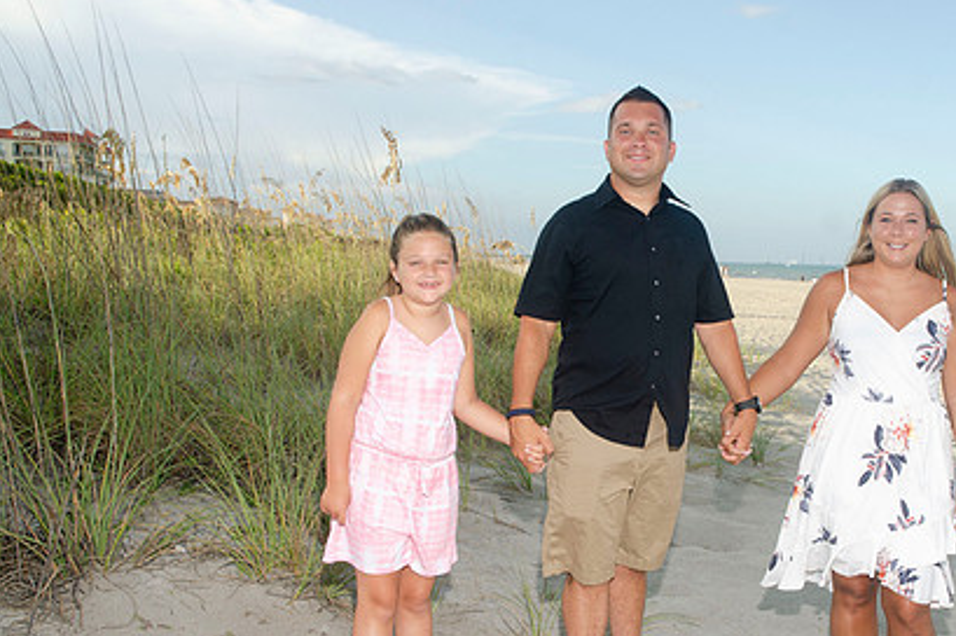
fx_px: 1353
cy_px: 412
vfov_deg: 26.3
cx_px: 652
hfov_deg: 38.4
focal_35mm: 51
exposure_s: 1/250
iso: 100
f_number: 8
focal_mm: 24
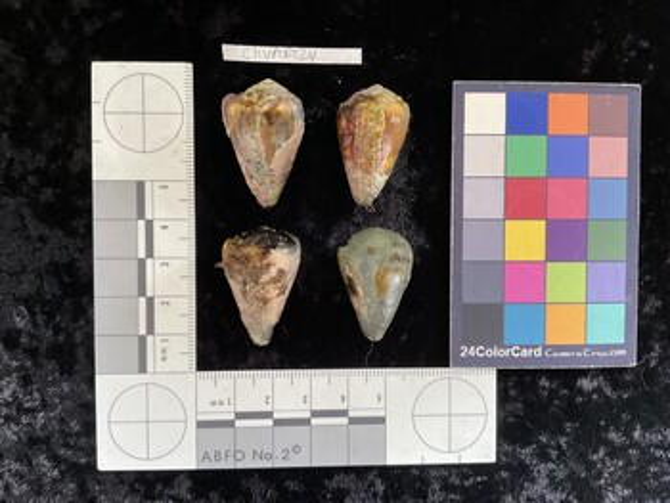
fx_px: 562
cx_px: 335
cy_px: 252
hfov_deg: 61.6
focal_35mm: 29
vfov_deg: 48.3
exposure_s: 1/60
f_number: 1.8
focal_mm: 3
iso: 160
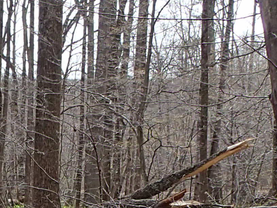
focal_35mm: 122
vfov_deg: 11.2
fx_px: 976
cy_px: 386
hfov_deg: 15.2
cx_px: -109
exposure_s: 1/1000
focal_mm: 4.5
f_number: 2.8
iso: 200
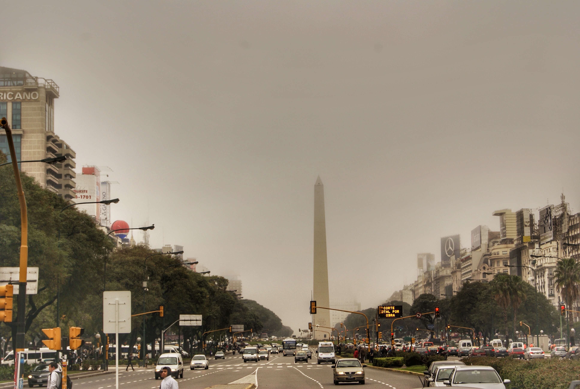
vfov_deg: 18.2
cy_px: 194
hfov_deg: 27.0
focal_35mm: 75
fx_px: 1210
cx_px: 290
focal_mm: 50
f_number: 9
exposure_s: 1/100
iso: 100
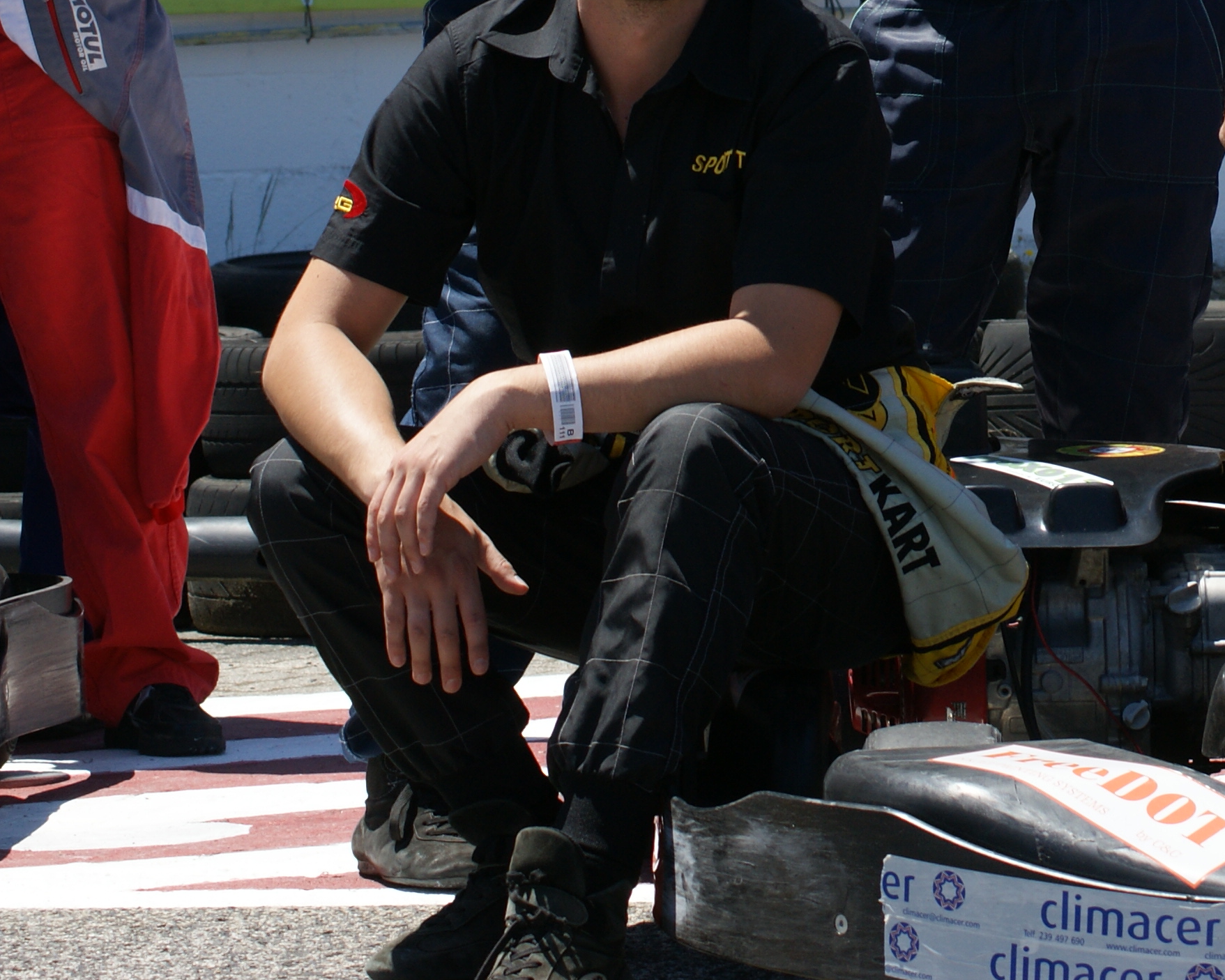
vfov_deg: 7.6
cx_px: 1187
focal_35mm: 202
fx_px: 7333
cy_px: -24
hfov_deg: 9.5
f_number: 7.1
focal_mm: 55
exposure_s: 1/320
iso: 100
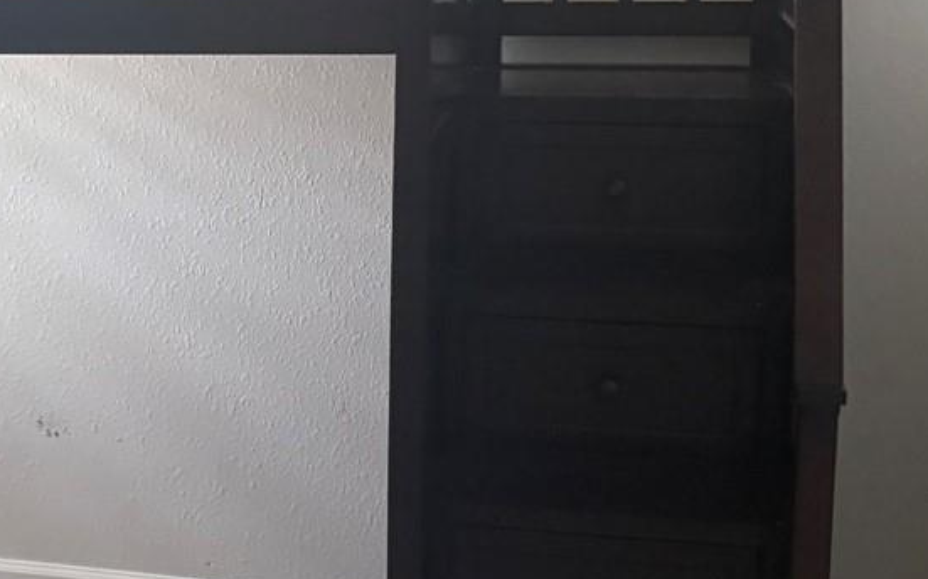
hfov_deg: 24.1
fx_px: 2023
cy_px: 209
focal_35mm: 80
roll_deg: +2.0
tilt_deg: -8.4
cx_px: -99
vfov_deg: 16.3
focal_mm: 5.96
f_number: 1.6
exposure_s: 1/60
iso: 200
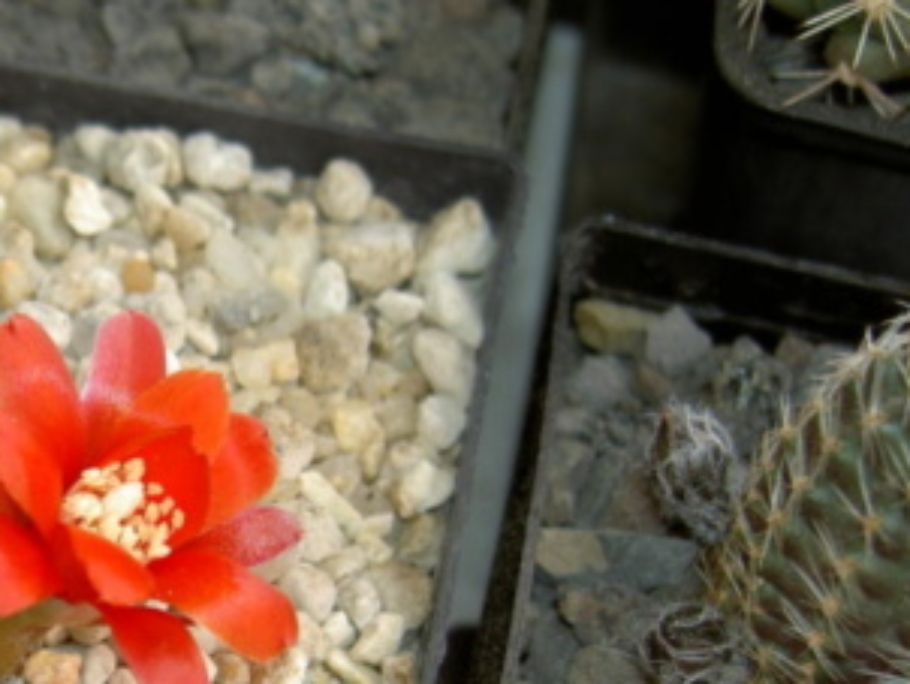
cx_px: 68
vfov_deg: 16.9
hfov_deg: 22.1
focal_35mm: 86
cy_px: 621
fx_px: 2263
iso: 50
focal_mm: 8
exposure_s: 1/200
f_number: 2.8
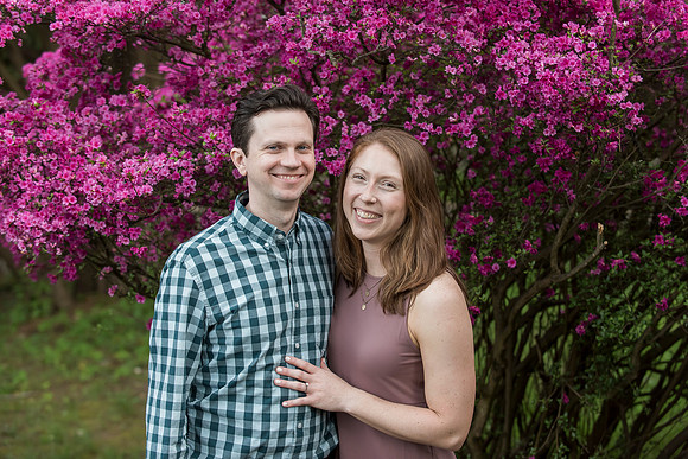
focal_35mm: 80
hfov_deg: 25.4
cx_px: 344
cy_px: 230
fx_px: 1529
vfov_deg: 17.1
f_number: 4
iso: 1250
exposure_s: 1/250
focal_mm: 80
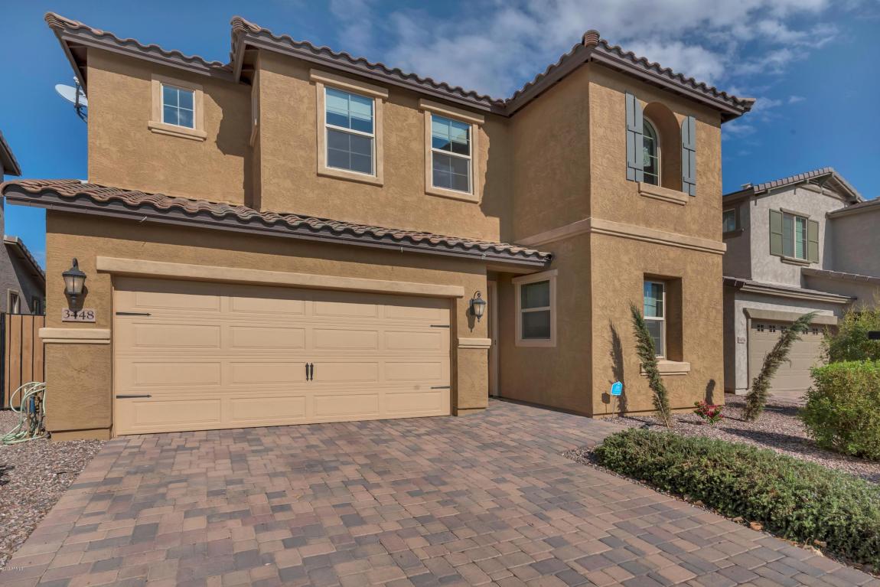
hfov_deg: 93.3
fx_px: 416
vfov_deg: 70.5
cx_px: 440
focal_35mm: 17
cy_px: 294
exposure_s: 1/800
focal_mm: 17
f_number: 13
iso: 500
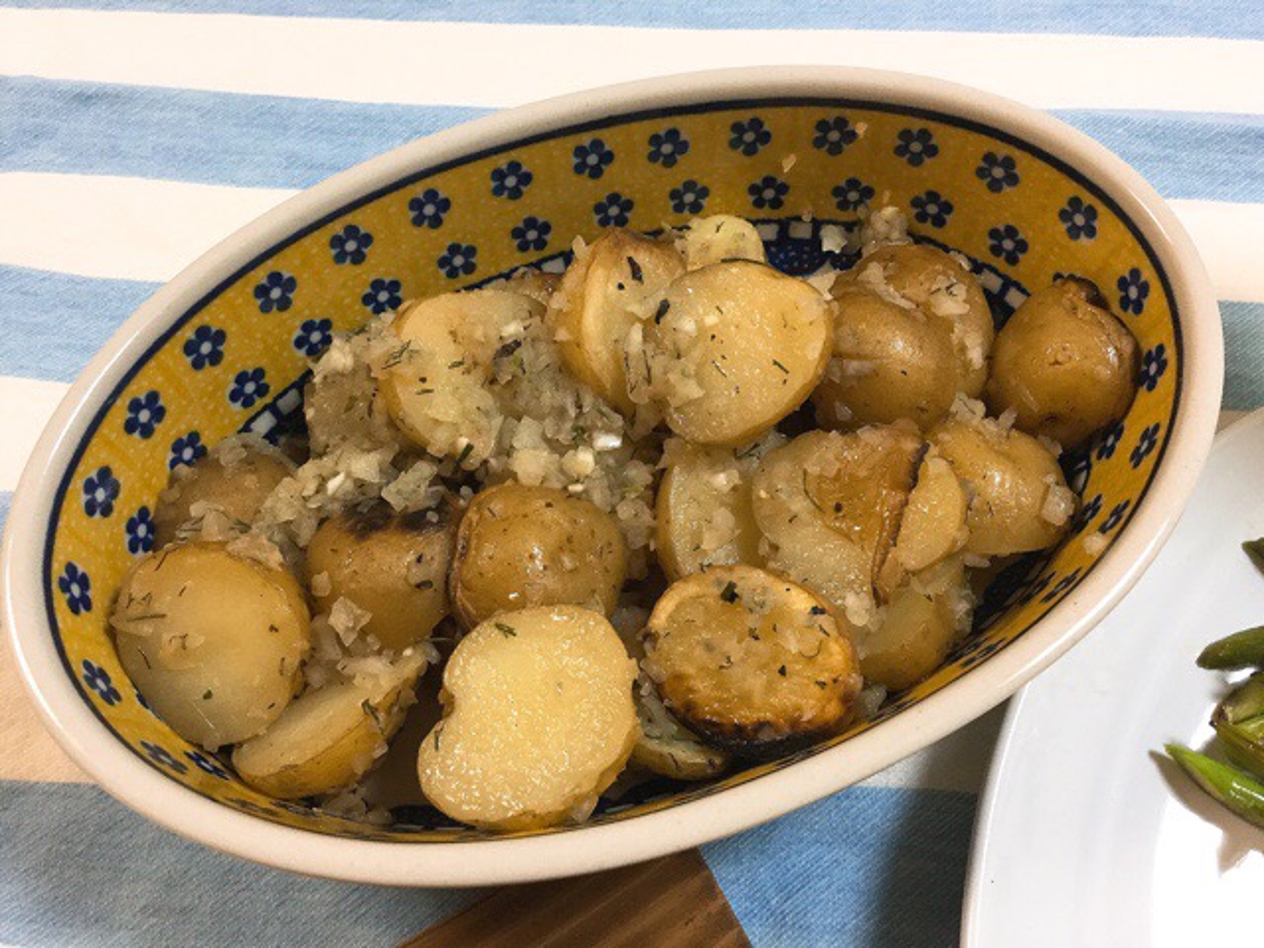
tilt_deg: -64.1
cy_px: 474
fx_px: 1132
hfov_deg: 58.4
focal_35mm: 31
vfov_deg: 45.4
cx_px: 632
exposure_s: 1/33
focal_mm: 3.3
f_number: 2.4
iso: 125
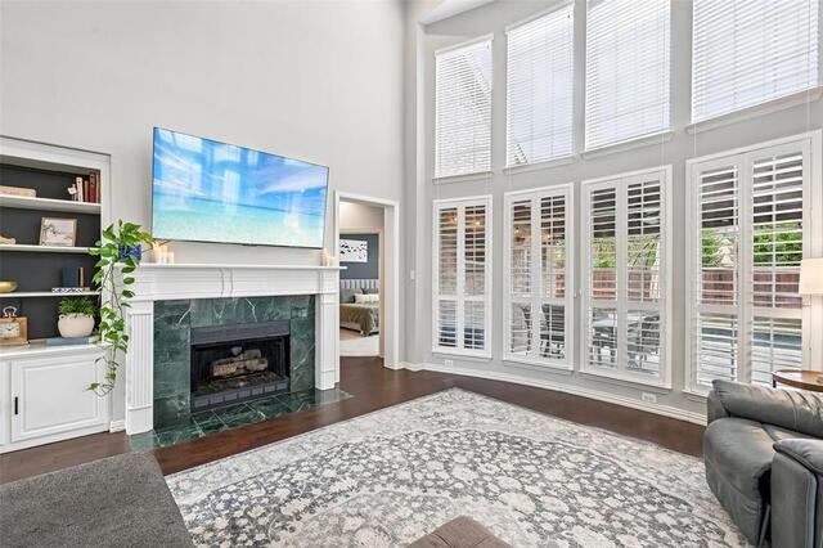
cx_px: 412
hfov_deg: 98.6
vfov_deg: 75.4
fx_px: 354
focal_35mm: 16
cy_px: 274
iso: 400
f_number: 8
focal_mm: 15.5
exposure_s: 1/25
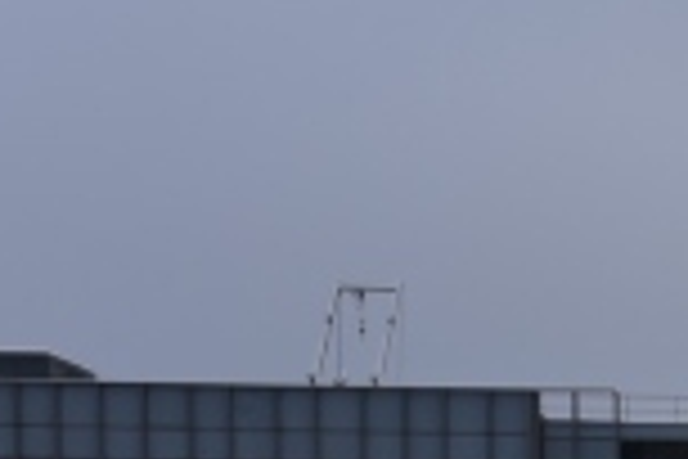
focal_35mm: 220
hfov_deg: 8.9
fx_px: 4204
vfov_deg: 6.0
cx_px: 1282
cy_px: 1071
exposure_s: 1/125
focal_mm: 42
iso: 100
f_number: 10
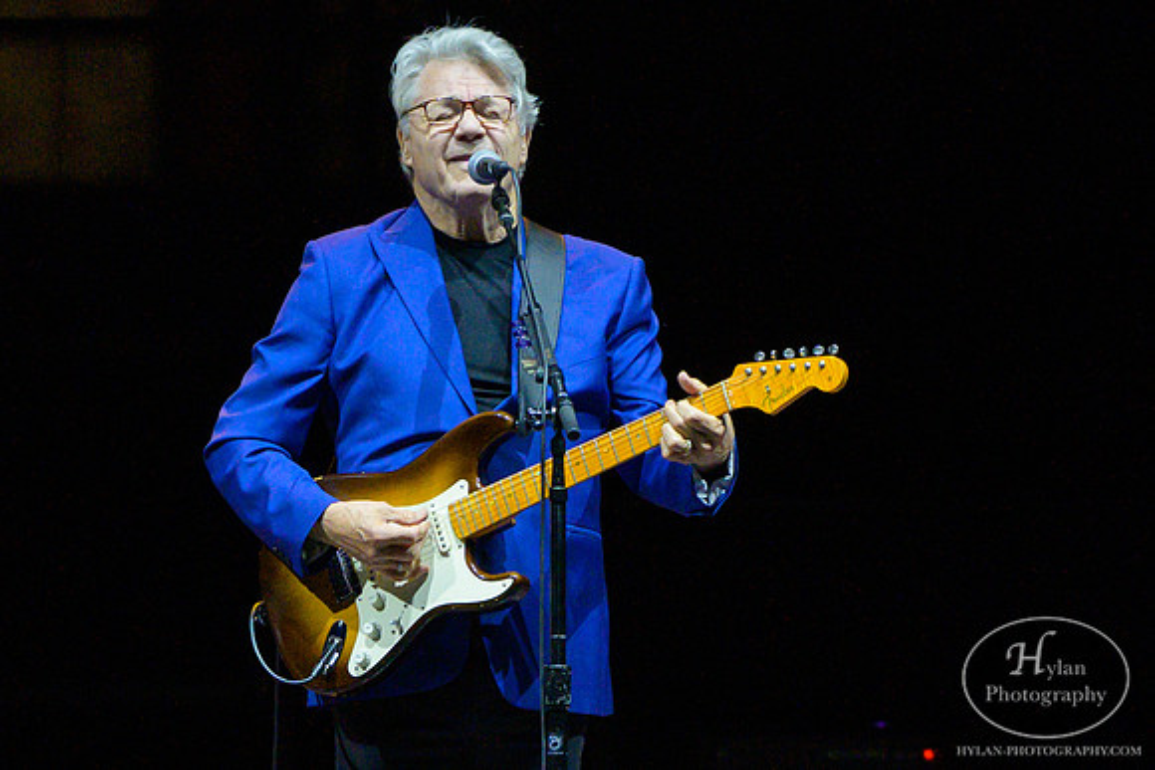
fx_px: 30210
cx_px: 645
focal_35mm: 941
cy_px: 502
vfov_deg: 1.5
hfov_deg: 2.2
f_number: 4.5
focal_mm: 290
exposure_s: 1/500
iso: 2000
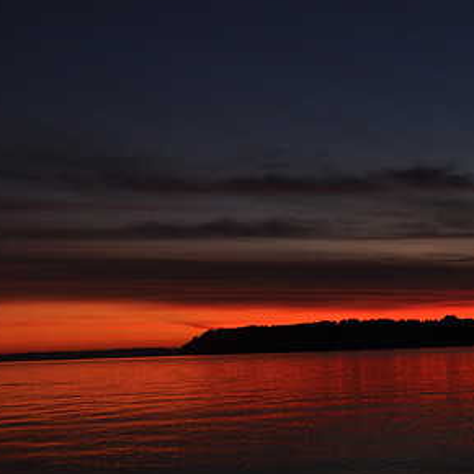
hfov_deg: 23.4
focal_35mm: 74
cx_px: 214
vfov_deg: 23.4
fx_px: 1144
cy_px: 275
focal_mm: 29
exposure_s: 1/15
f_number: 7.1
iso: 200
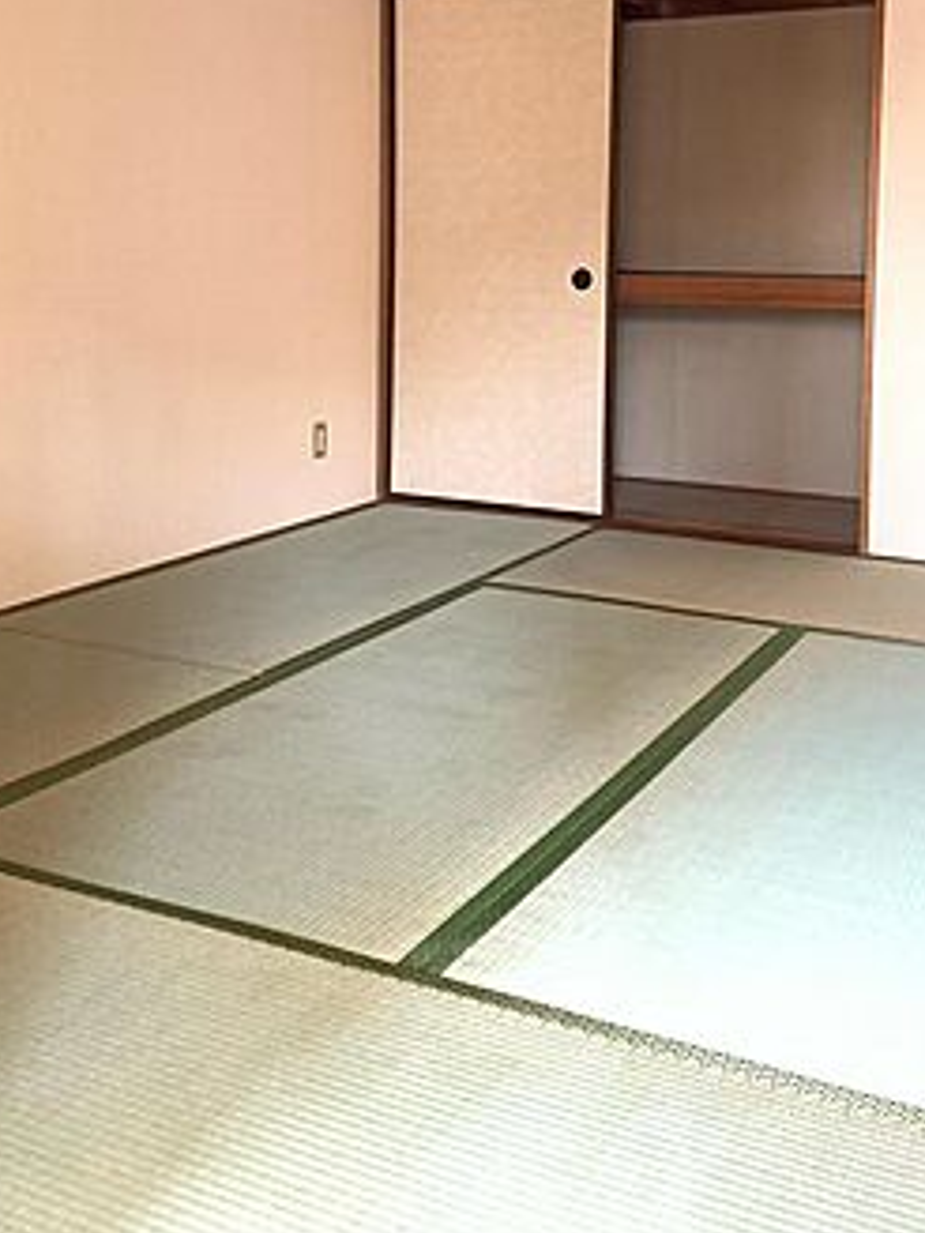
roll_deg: -0.3
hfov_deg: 37.6
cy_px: 338
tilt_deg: -3.6
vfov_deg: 47.5
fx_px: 1354
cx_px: 557
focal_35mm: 38
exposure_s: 1/60
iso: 160
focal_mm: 4.25
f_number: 1.8
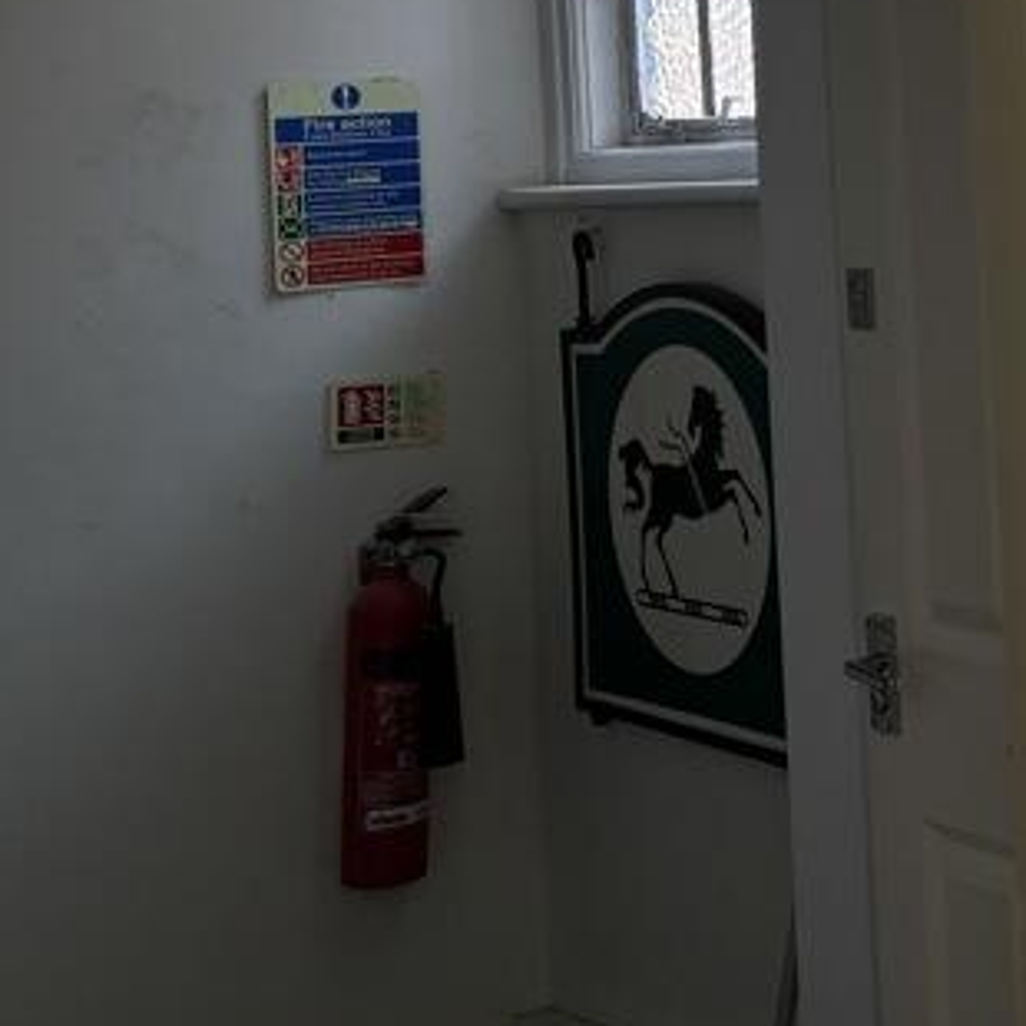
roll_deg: +3.3
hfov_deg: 19.1
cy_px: 56
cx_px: 1665
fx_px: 2549
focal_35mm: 76
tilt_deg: +0.5
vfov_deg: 22.1
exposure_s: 1/190
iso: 40
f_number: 1.6
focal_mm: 5.96
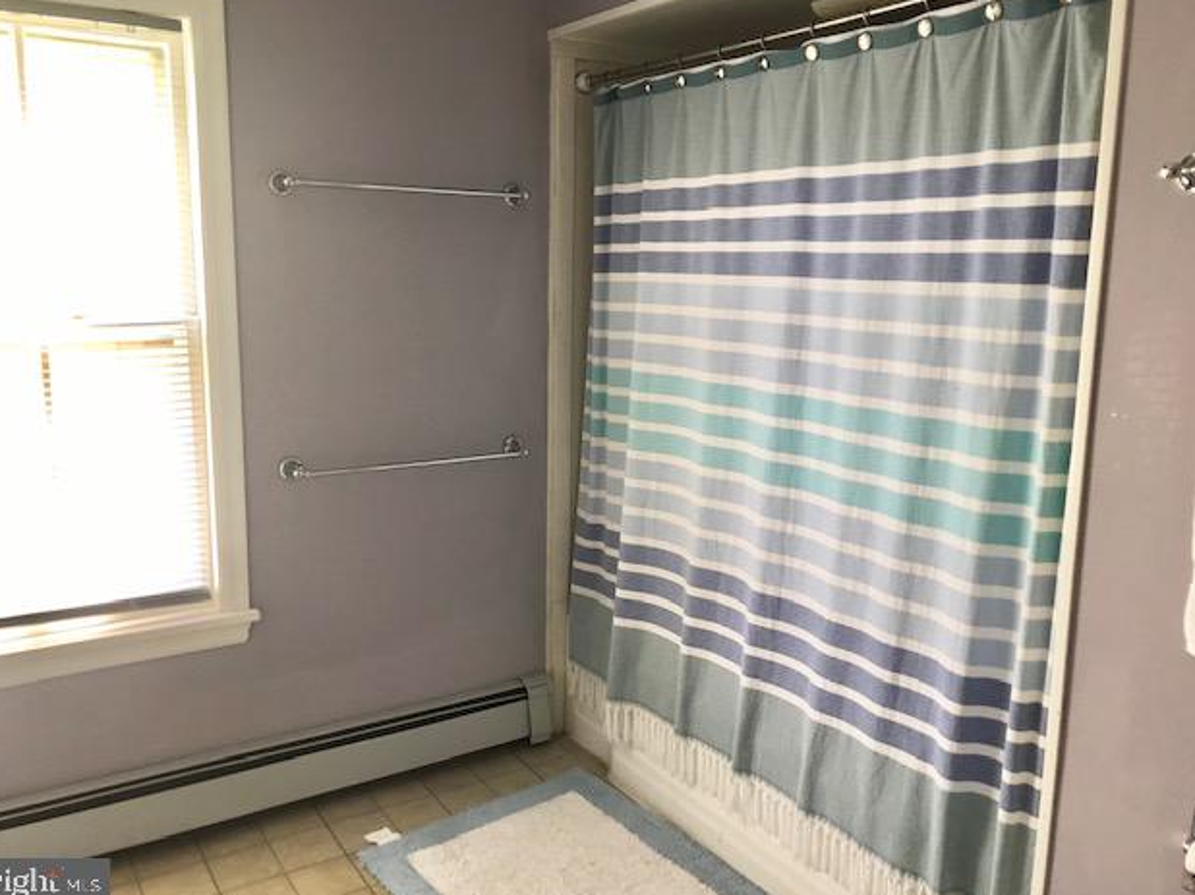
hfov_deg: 61.7
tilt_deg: -7.6
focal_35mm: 29
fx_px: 1001
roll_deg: -0.6
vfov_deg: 48.2
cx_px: 578
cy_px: 445
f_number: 1.8
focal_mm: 3.99
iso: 25
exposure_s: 1/40
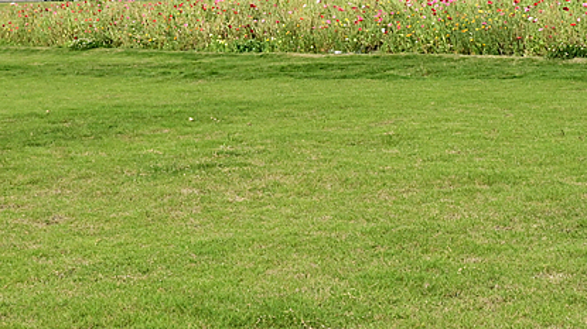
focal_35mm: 100
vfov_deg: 11.9
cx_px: -6
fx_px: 1556
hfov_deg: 20.6
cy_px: -20
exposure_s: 1/4000
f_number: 8
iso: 2500
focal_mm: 33
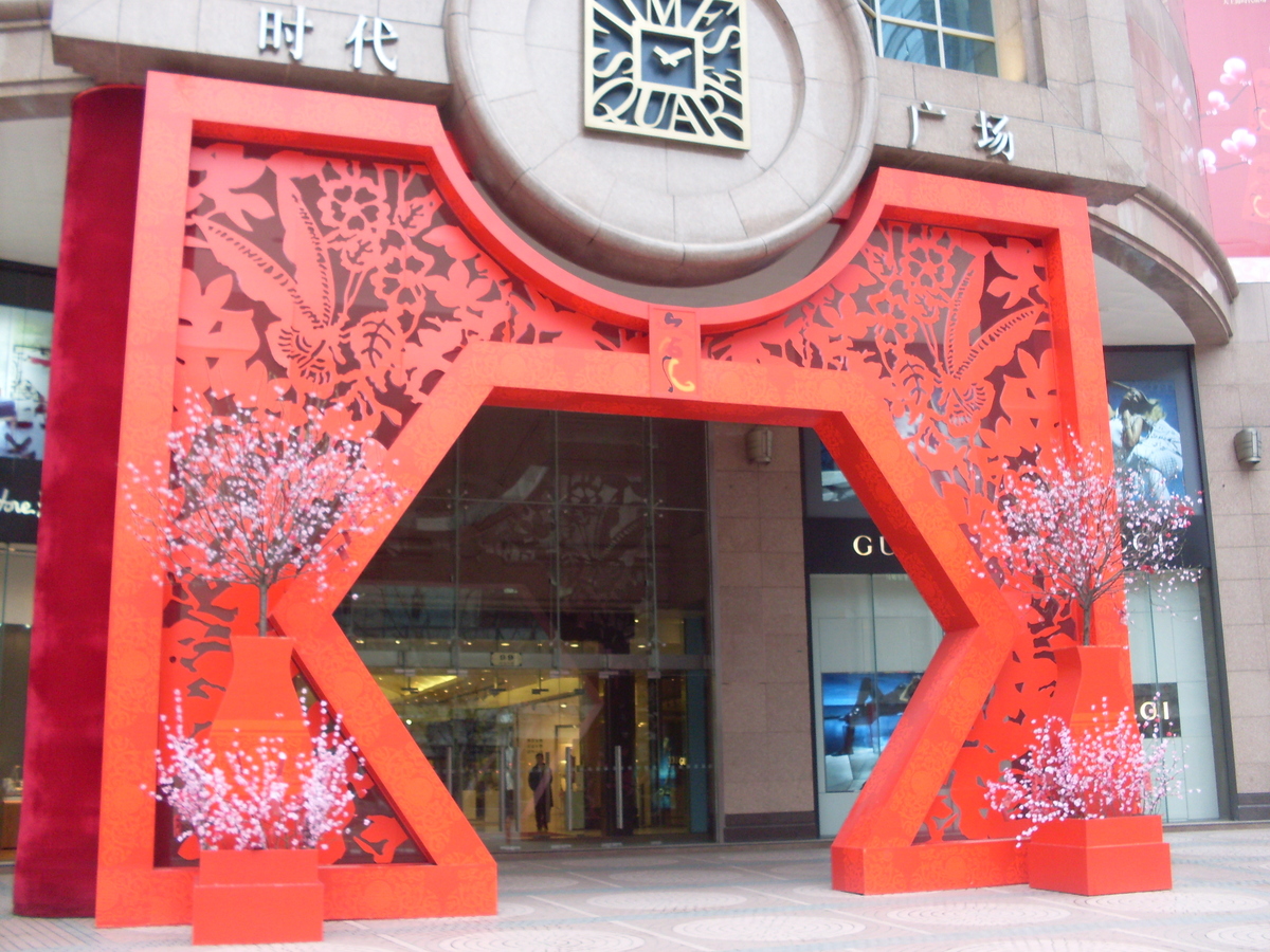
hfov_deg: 49.0
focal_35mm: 38
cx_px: 635
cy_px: 476
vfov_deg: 37.7
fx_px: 1394
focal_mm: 6.3
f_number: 2.8
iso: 100
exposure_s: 1/45
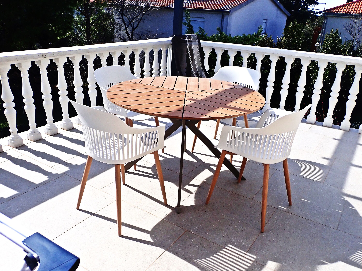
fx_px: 314
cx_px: 181
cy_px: 136
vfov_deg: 46.8
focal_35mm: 30
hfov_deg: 60.0
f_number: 9
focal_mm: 5.5
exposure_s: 1/200
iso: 100
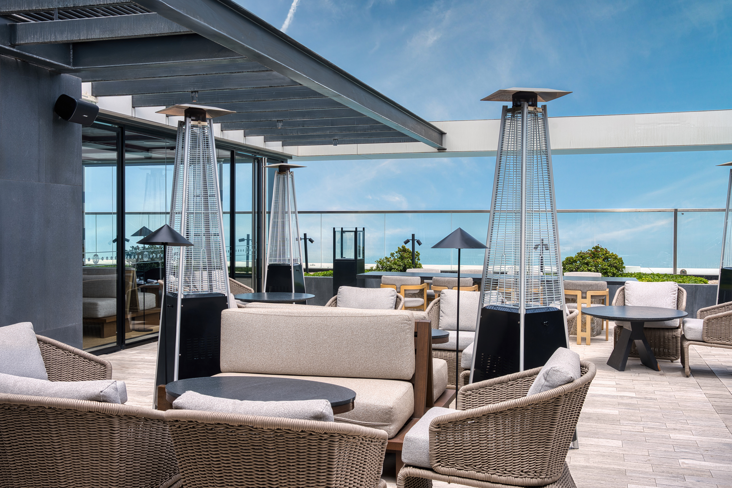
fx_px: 773
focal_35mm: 38
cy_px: 244
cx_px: 366
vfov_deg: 35.1
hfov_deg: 50.7
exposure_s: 1/200
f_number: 10
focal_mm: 38
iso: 100
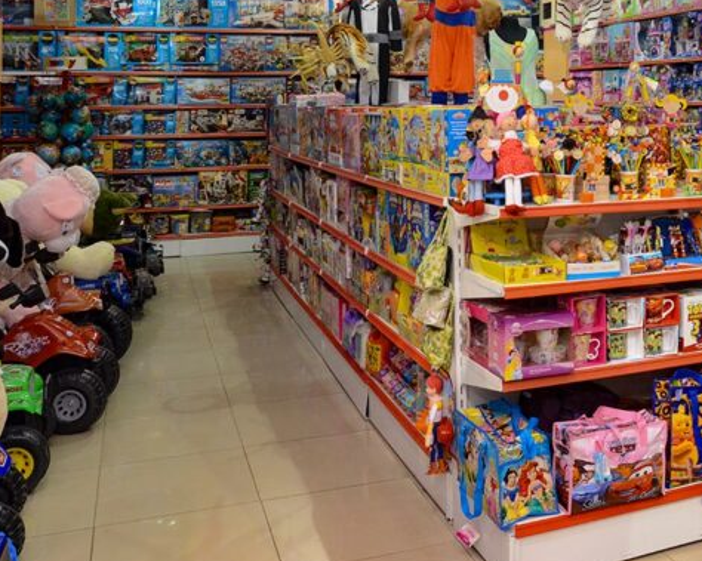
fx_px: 831
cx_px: 545
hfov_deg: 44.0
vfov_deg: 37.1
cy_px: 217
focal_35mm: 40
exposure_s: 1/80
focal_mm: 18
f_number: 7.1
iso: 1600
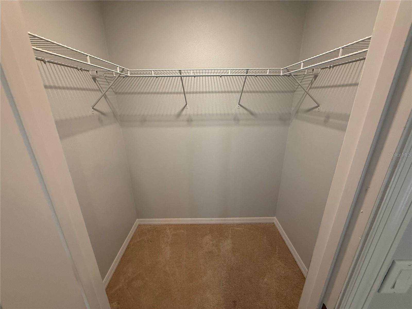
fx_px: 167
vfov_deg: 85.7
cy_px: 154
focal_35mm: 14
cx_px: 206
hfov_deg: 102.1
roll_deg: +0.9
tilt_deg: -19.3
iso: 320
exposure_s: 1/120
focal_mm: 2.22
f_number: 2.2
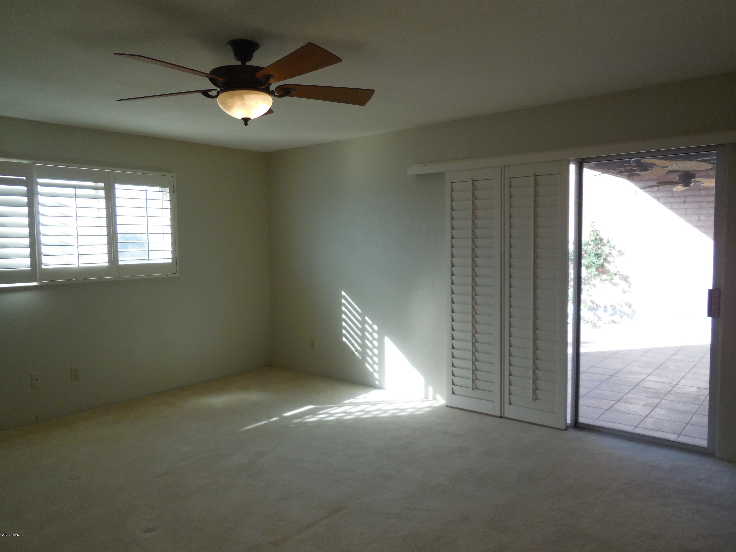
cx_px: 368
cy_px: 276
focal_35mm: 25
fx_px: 532
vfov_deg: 54.9
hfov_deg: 69.4
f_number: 3.1
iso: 220
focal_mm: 4.5
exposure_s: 1/250
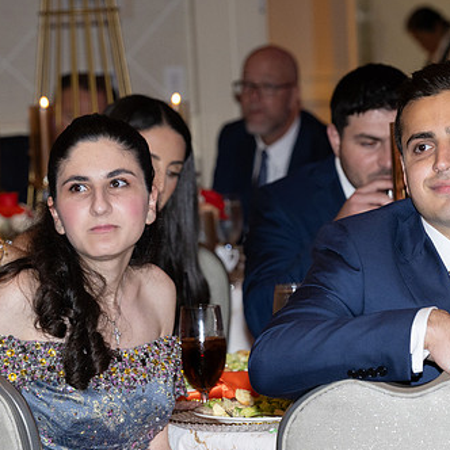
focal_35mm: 249
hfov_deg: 7.0
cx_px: 330
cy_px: 337
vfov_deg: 7.0
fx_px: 3662
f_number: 5.6
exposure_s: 1/100
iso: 800
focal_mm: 120
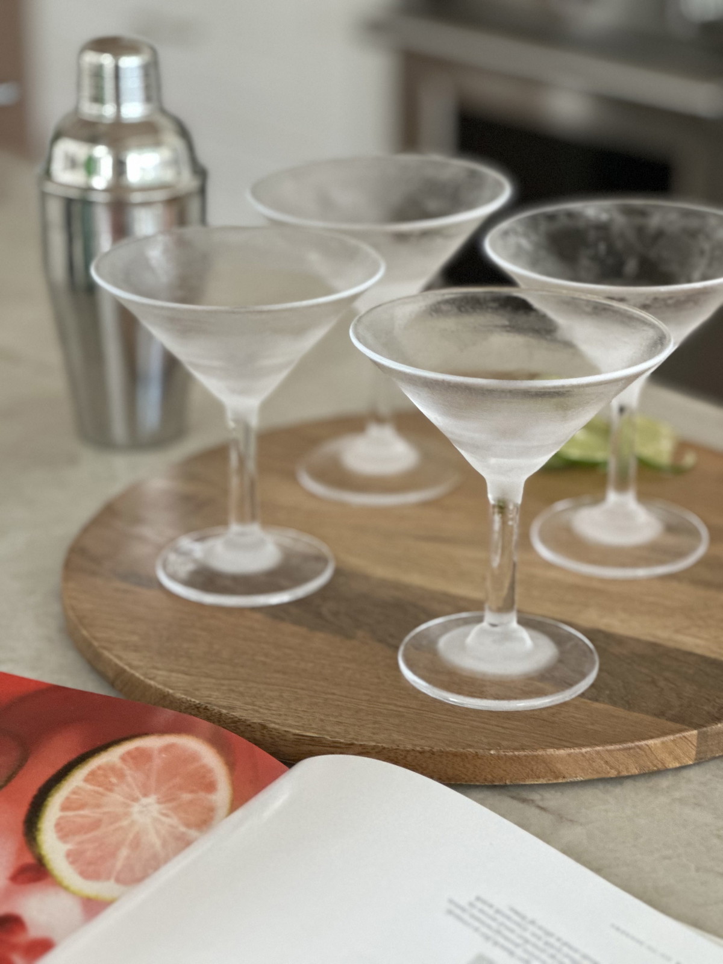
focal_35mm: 77
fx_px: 2144
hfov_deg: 19.1
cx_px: 362
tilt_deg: -22.2
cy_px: 482
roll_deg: -1.1
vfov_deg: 25.3
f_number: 2.8
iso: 320
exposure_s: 1/40
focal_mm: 9
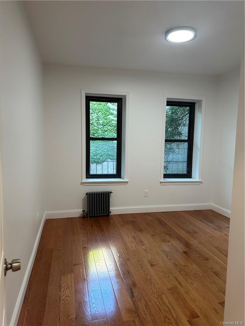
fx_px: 226
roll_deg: -1.5
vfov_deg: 71.6
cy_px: 163
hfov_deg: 56.8
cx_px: 122
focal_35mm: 24
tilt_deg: -5.9
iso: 160
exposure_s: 1/60
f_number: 1.78
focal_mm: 6.86
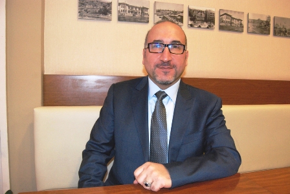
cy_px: 97
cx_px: 145
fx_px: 218
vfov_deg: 48.1
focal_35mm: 27
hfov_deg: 67.3
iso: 1600
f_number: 5.6
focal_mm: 18
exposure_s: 1/60
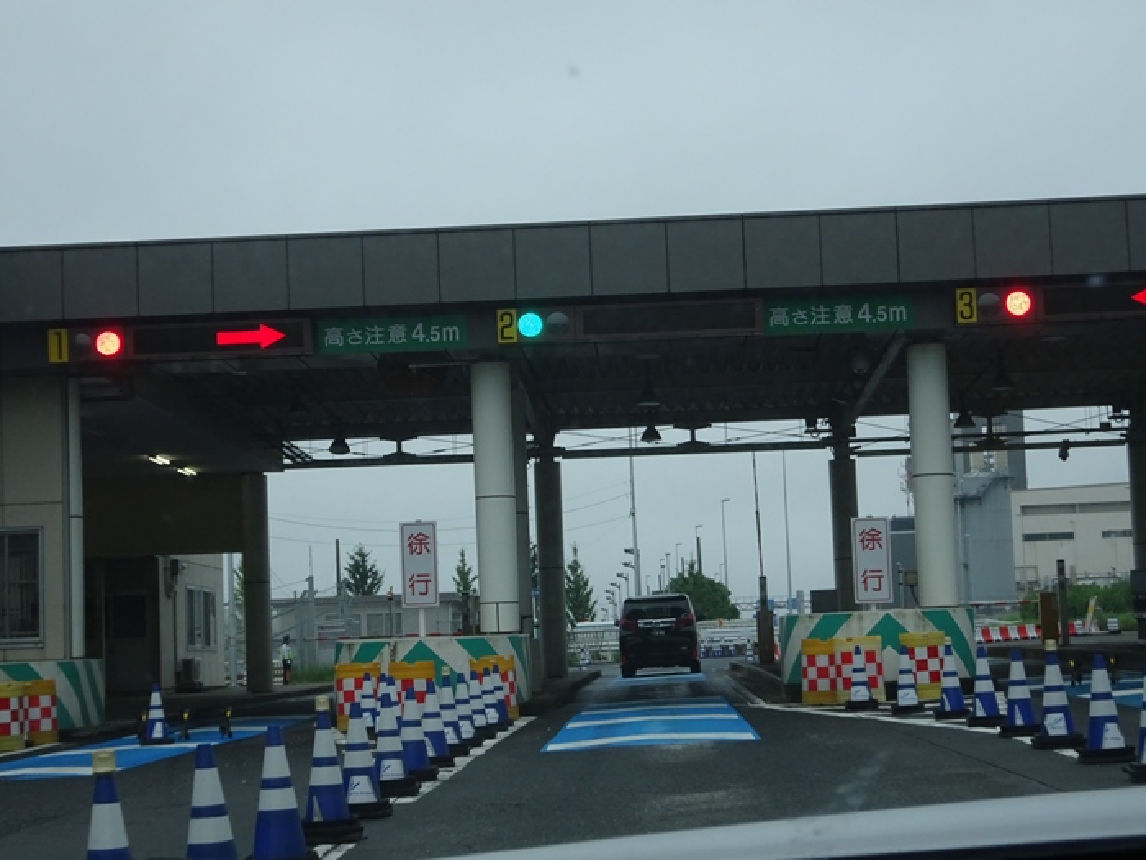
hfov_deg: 28.6
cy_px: 430
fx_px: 2251
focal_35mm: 68
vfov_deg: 21.6
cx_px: 573
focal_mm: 11.66
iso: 200
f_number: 4.5
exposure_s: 1/250
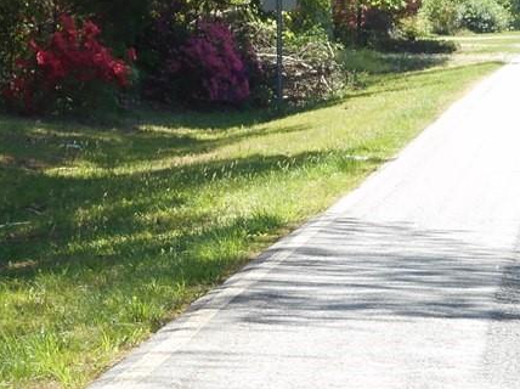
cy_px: 207
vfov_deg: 5.1
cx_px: 191
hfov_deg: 6.8
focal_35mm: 290
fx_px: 4351
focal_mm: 21.5
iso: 80
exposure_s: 1/100
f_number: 5.4
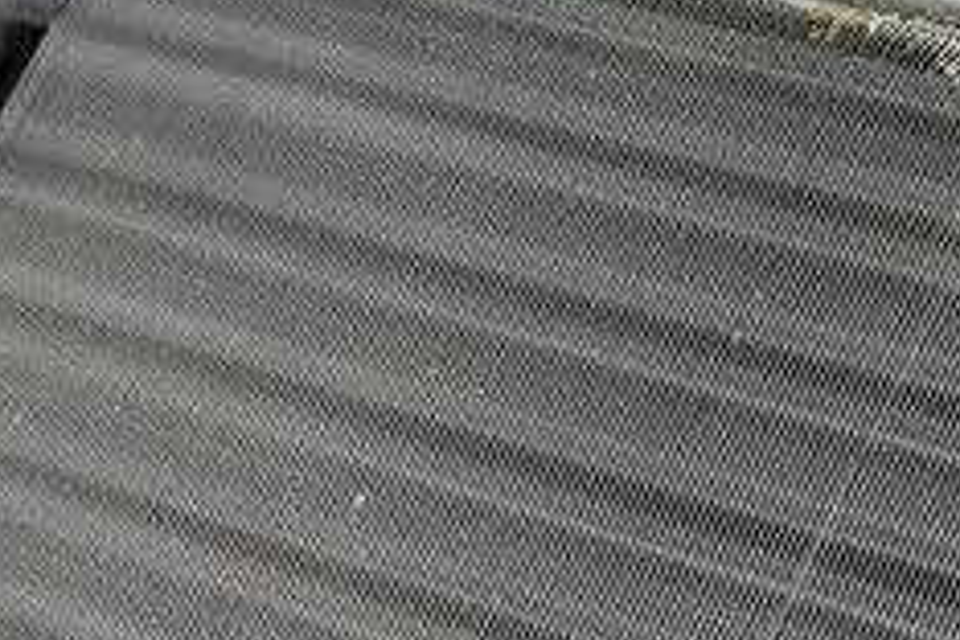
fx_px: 4106
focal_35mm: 154
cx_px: 1001
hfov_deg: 13.1
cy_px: 909
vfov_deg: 8.7
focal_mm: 30
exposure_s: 1/3
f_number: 11
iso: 100
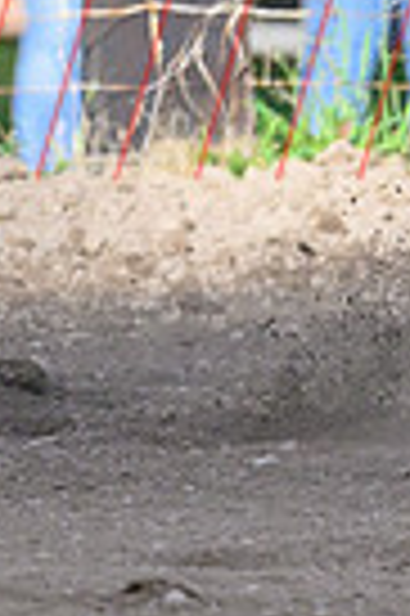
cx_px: 617
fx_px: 28582
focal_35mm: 1669
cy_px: -98
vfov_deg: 1.2
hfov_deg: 0.8
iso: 500
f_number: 2.8
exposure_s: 1/2500
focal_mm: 200
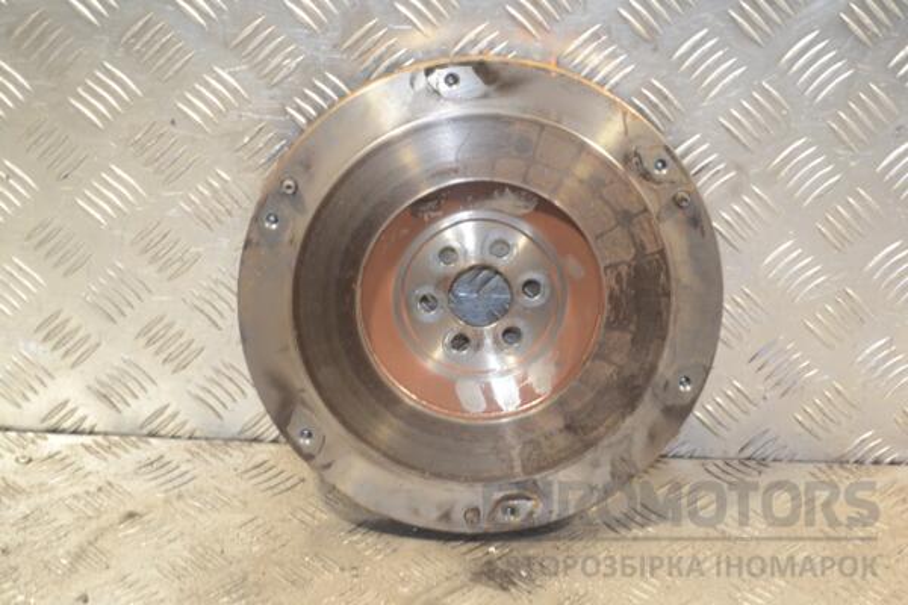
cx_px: 454
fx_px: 2081
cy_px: 302
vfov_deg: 16.6
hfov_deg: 24.6
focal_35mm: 82
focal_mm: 55
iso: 1000
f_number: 5.6
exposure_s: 1/60
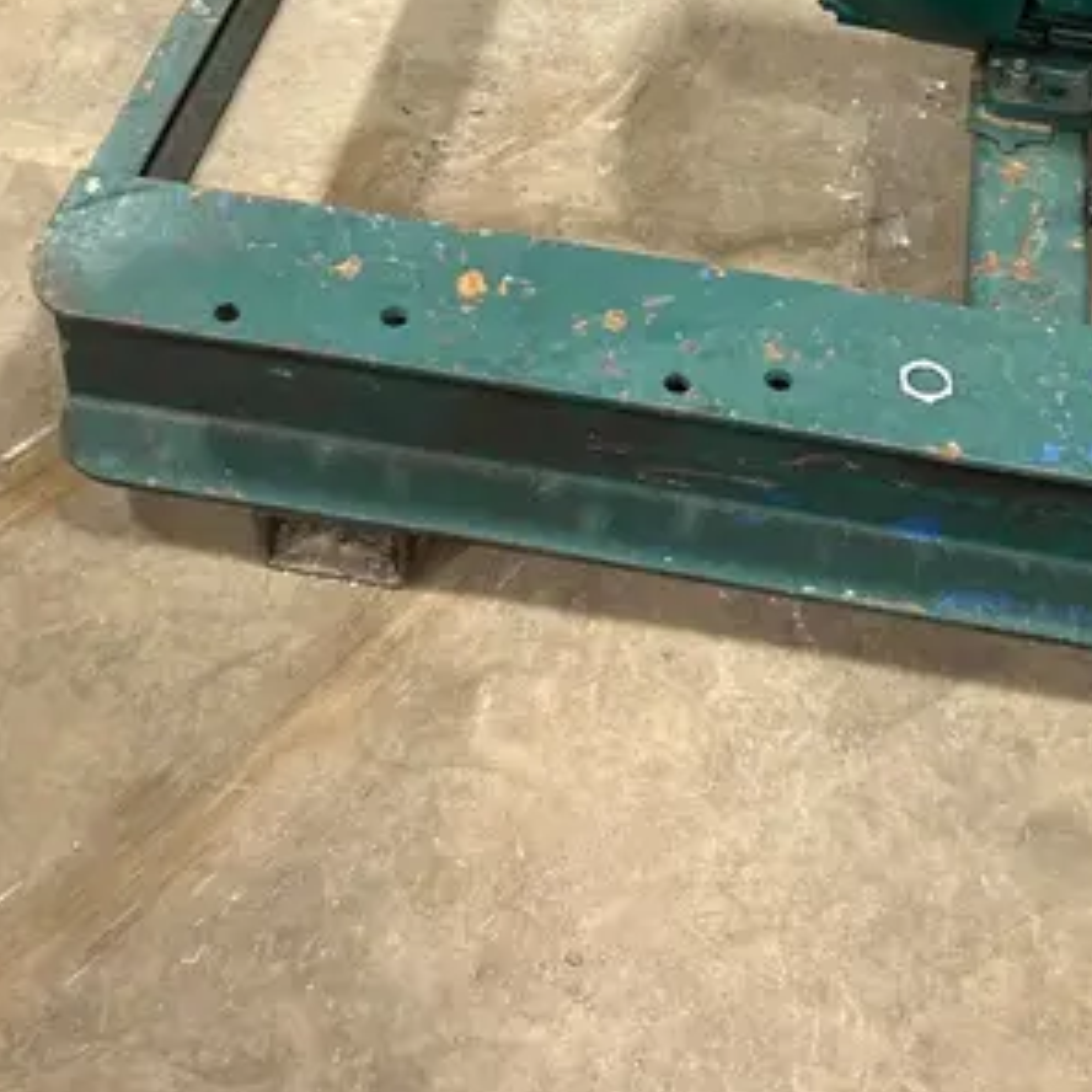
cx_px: 686
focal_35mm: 57
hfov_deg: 29.9
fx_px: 2034
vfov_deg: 29.0
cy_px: 127
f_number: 1.5
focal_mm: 5.7
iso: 250
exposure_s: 1/60
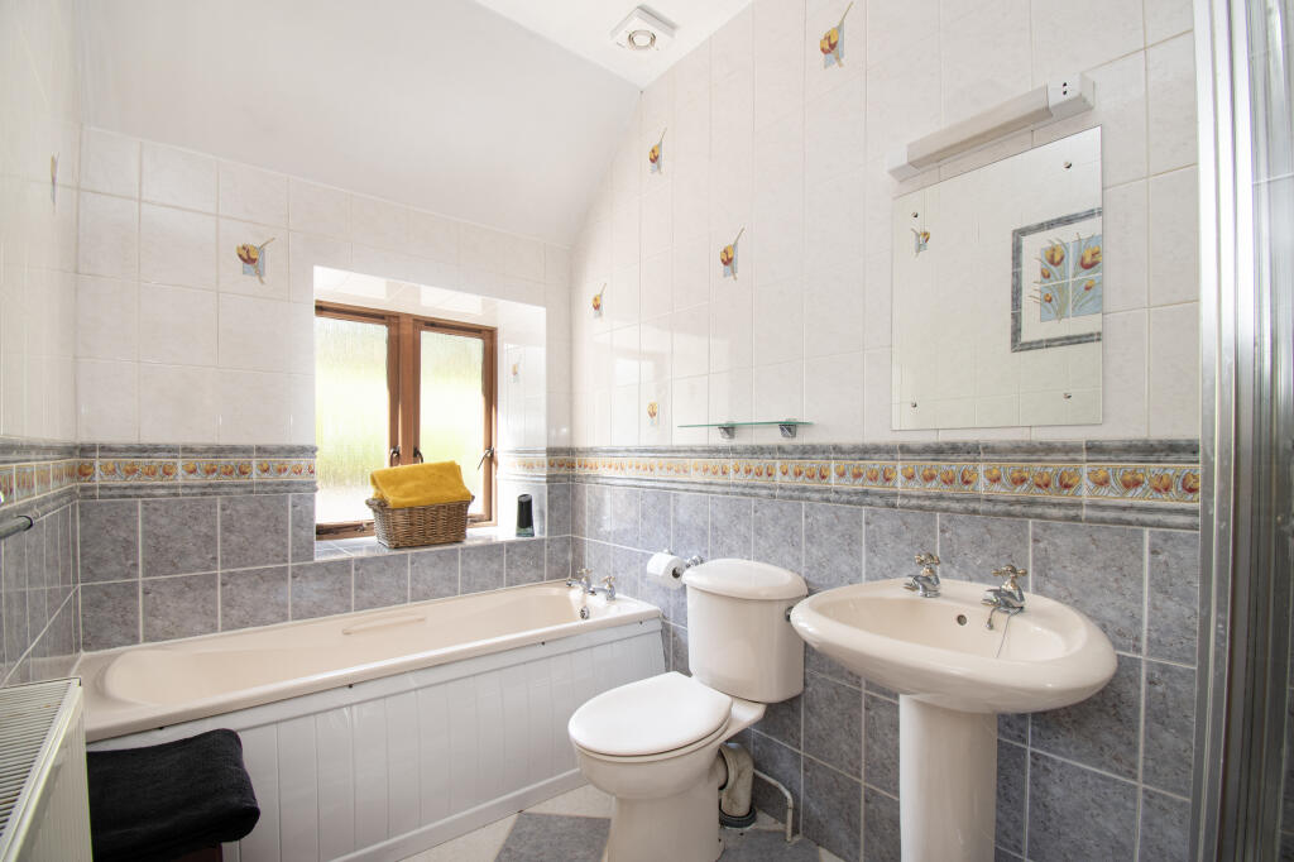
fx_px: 539
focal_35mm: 15
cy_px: 431
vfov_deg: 77.3
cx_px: 647
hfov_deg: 100.4
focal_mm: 10
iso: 200
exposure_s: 1/5
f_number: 9
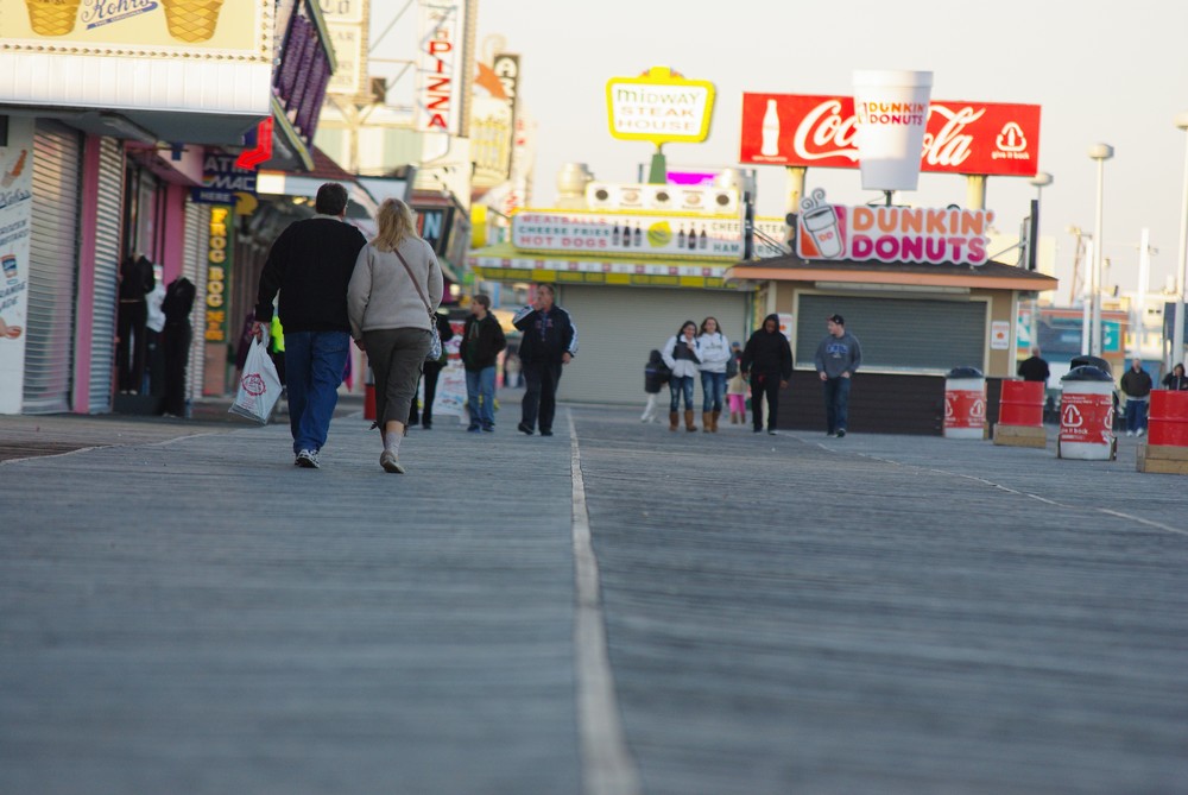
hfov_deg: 7.6
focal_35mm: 270
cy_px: 398
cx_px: 594
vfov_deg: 5.1
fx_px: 8919
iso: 400
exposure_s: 1/350
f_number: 4
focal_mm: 180
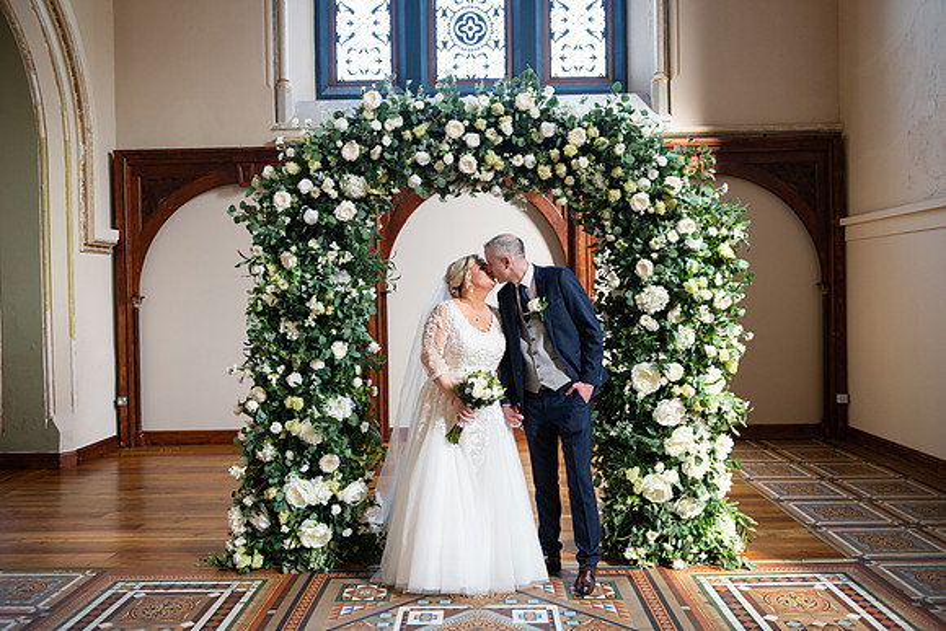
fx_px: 841
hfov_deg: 58.7
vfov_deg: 41.1
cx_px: 473
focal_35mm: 32
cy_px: 316
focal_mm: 32
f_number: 3.5
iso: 800
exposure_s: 1/160
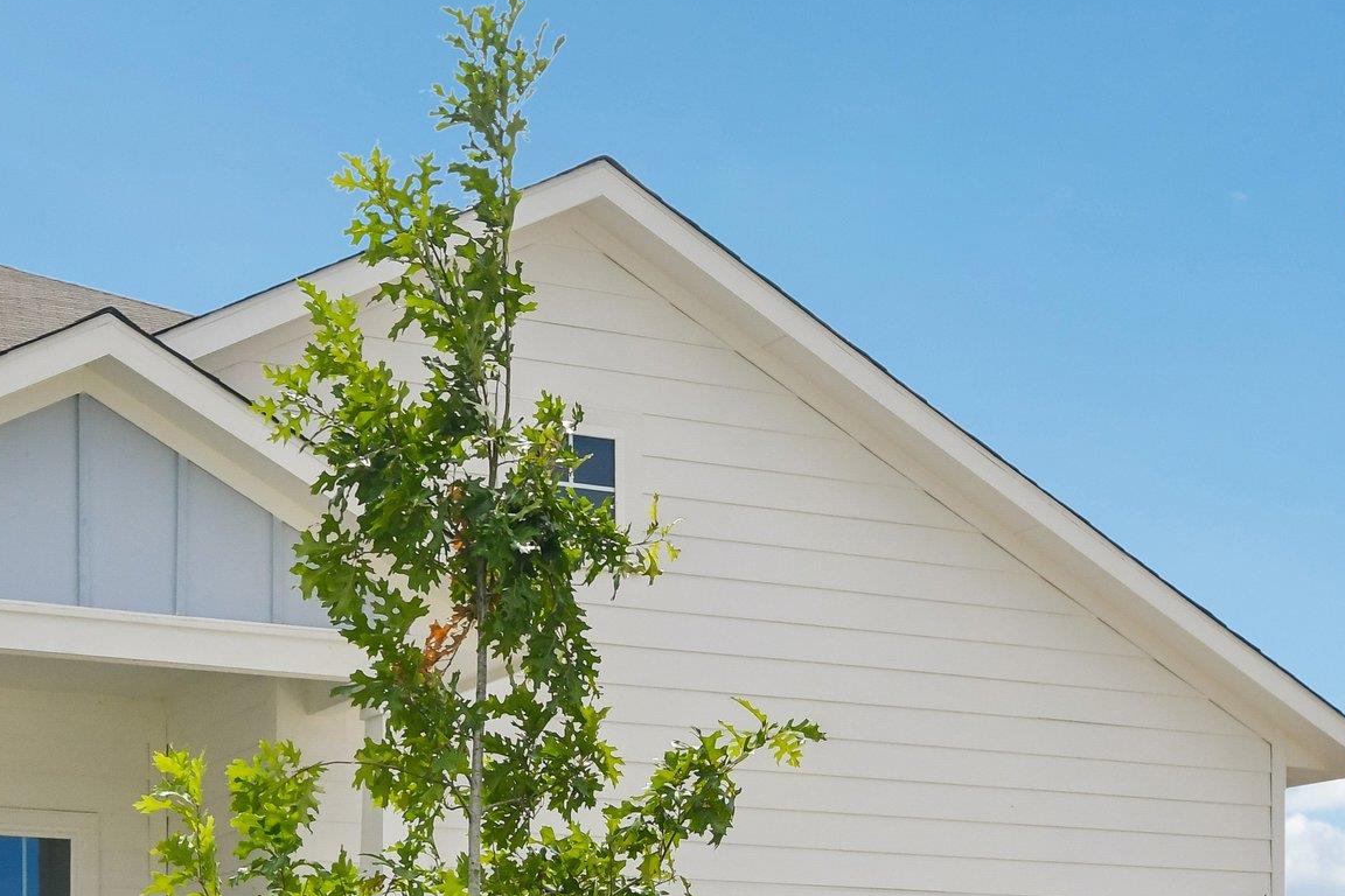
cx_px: 364
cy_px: 760
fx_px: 2391
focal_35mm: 64
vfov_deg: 20.9
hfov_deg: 31.0
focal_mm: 24
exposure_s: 1/2500
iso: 400
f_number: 8
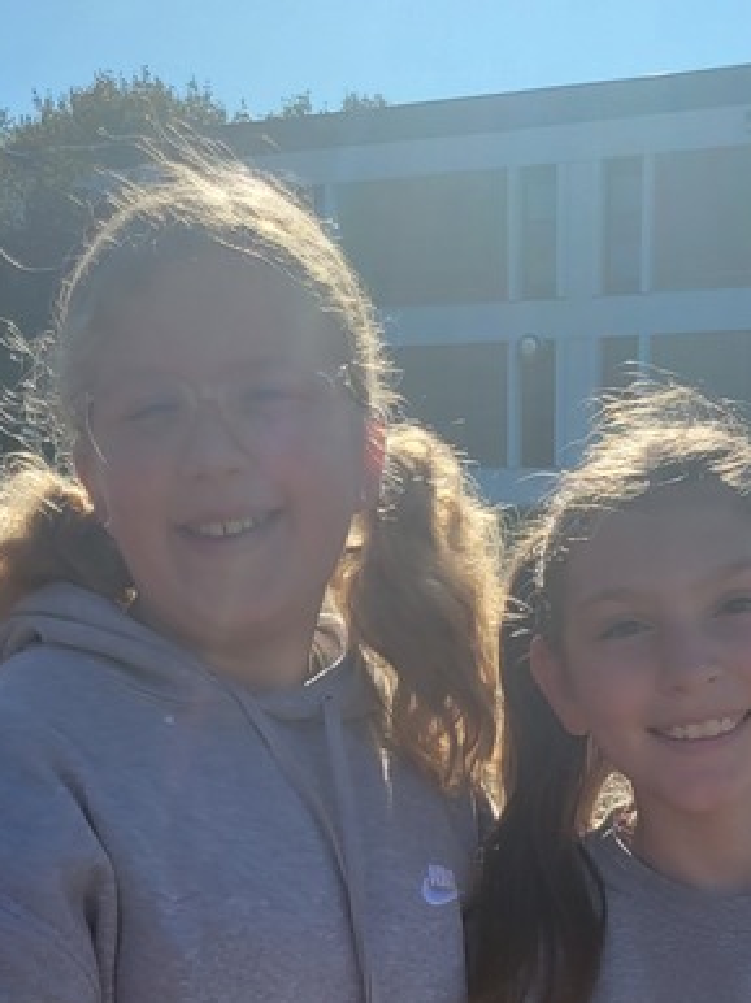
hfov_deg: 21.2
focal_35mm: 69
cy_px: 1203
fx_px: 1998
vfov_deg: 25.3
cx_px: 468
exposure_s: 1/2308
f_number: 1.8
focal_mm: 5.4
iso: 40
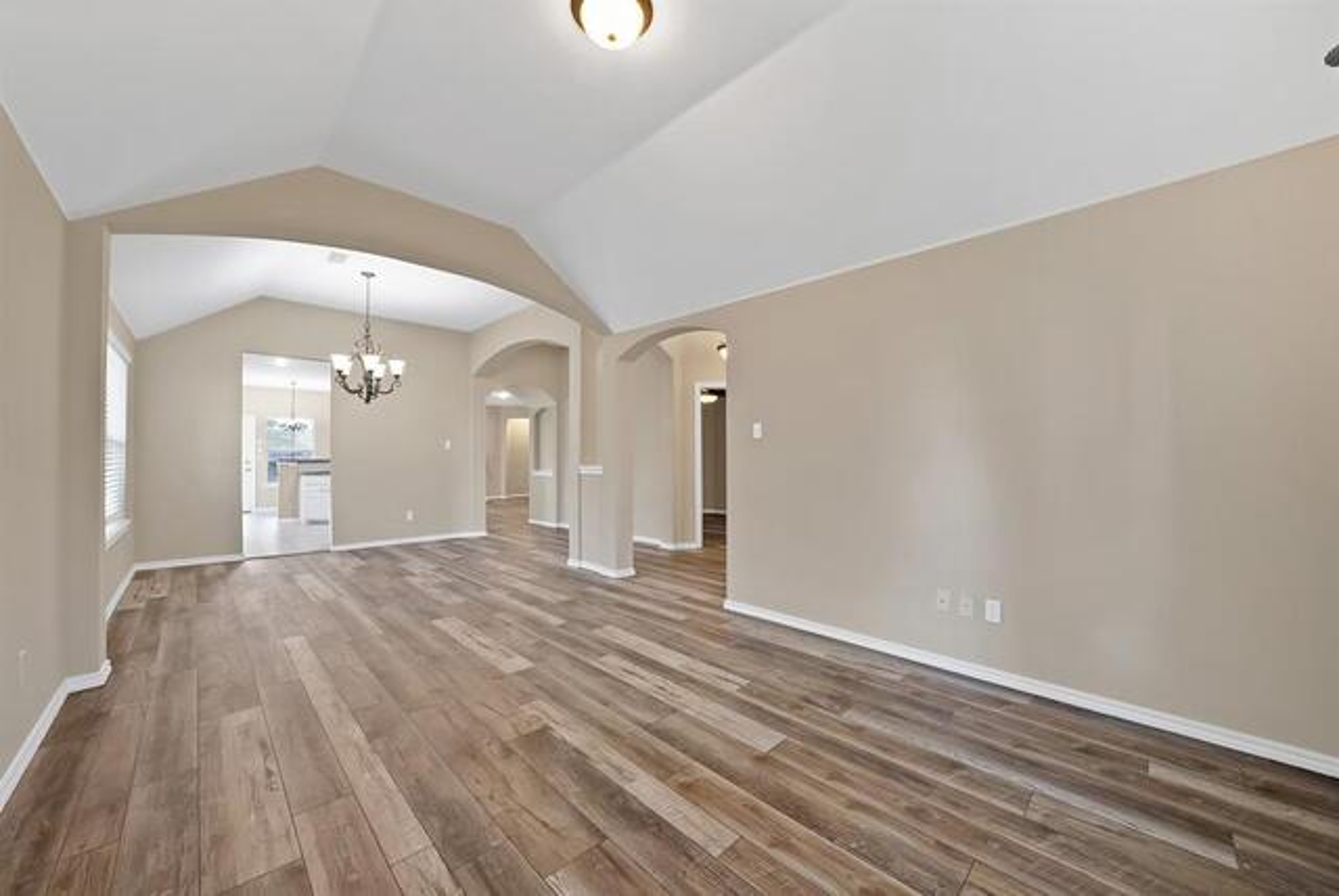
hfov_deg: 112.6
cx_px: 670
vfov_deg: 90.1
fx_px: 447
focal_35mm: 12
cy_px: 448
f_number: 9
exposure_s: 1/1.25
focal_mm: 12
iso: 640
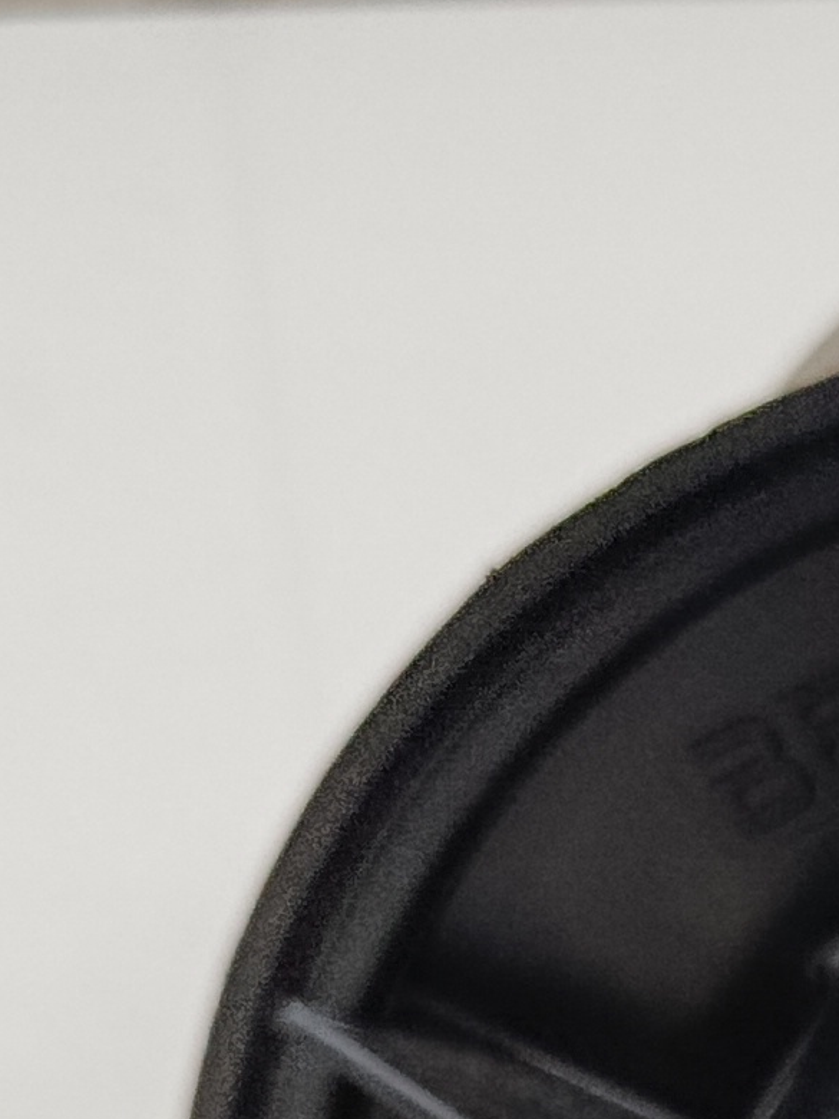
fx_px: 3975
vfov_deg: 14.2
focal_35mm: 123
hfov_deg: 11.4
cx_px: 1338
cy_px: 2017
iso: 1090
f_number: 1.7
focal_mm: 5.24
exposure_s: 1/100
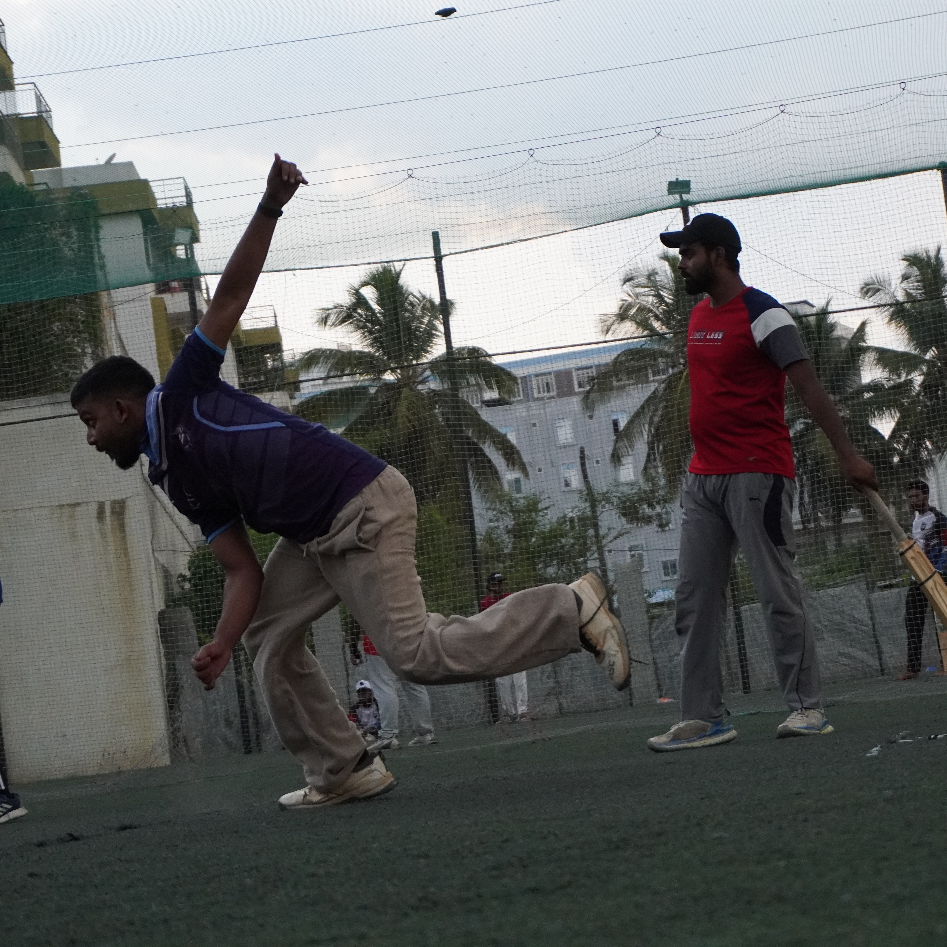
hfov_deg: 18.1
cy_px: 472
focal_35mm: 96
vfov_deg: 18.1
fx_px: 2971
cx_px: 506
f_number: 5.6
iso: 2500
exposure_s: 1/1000
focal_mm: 50
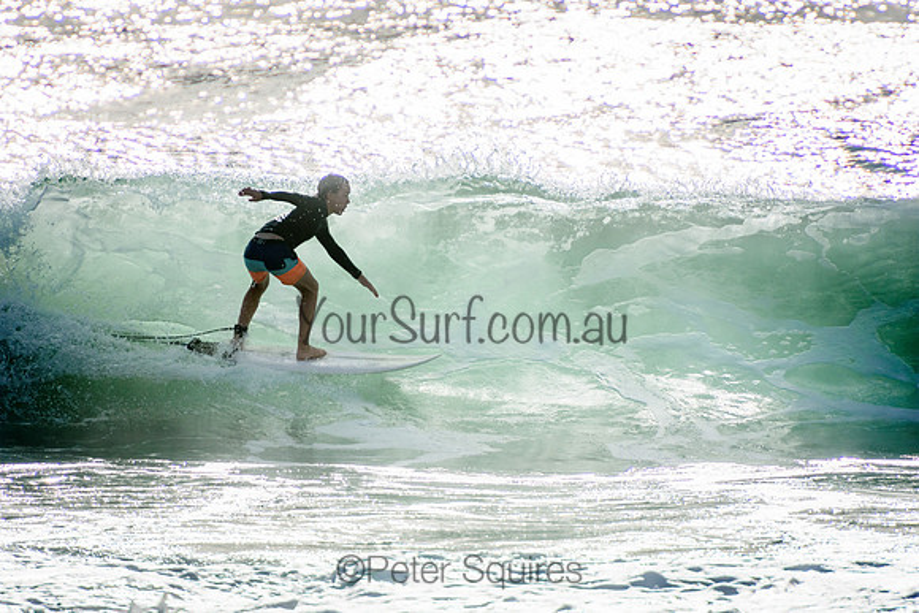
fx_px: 15320
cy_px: 306
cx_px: 460
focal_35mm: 600
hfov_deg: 3.4
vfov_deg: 2.3
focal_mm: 400
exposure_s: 1/2000
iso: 140
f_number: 5.6
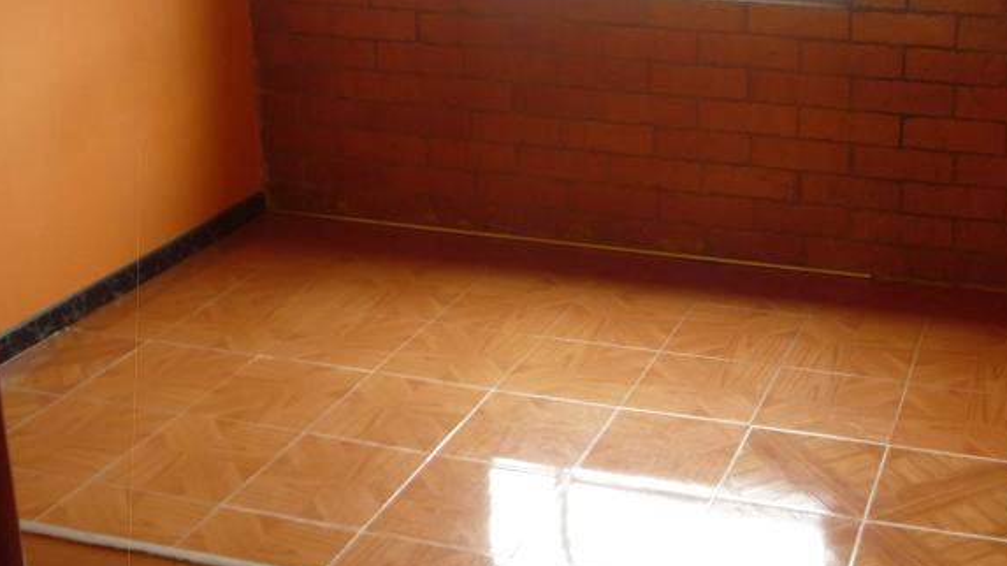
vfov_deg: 22.7
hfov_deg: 38.7
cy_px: 107
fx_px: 1388
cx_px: 766
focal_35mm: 52
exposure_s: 1/30
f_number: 3.3
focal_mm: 5.2
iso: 160
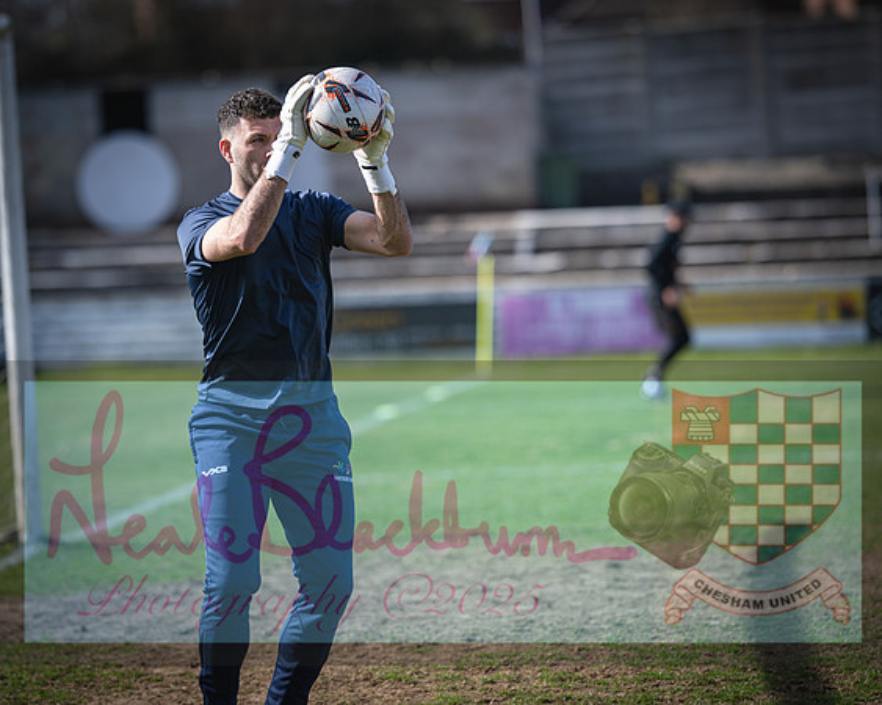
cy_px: 352
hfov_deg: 12.7
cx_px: 412
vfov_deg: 10.2
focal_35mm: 152
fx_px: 3967
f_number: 2.1
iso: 32
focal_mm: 135
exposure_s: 1/800
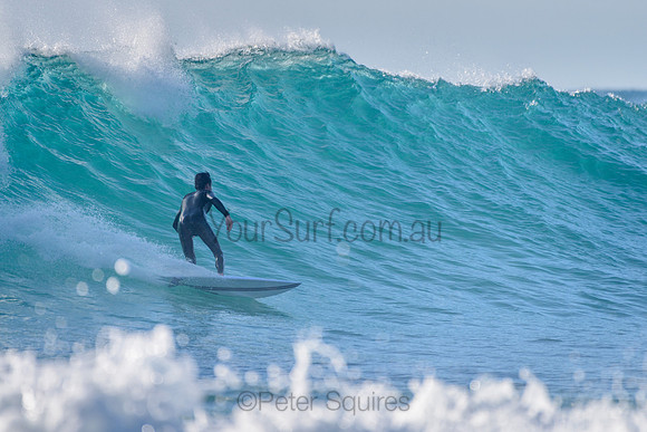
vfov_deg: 2.2
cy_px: 174
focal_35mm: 613
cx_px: 299
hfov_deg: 3.4
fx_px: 11013
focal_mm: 500
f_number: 5.6
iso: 110
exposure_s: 1/2000
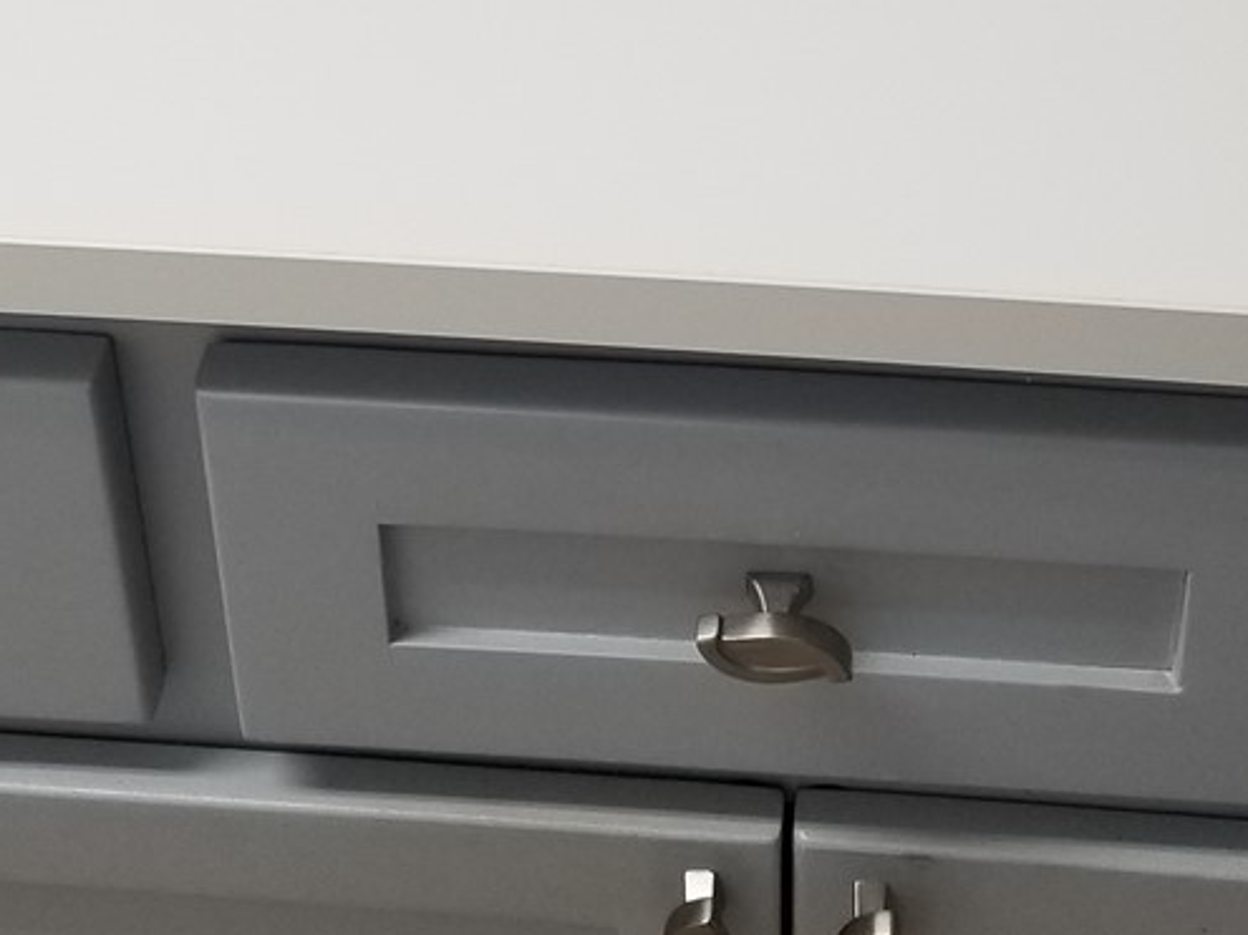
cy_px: -242
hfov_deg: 23.2
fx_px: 3028
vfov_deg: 16.7
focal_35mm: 84
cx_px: 759
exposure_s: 1/60
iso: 100
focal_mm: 4.25
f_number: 1.7
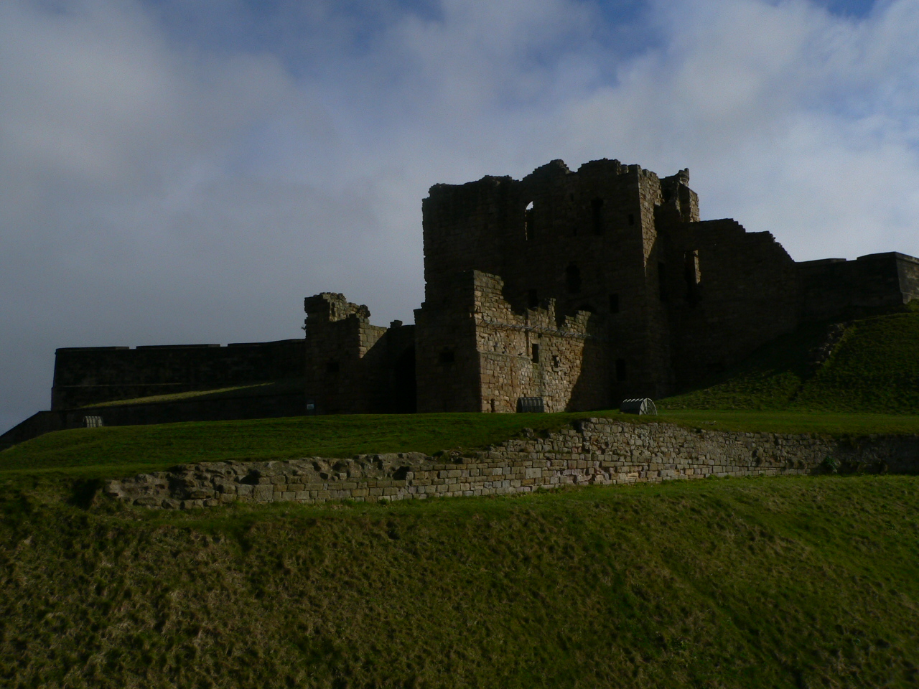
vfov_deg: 39.7
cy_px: 344
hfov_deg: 51.4
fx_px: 956
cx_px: 460
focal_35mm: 36
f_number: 5.6
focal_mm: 6
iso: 100
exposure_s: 1/1600
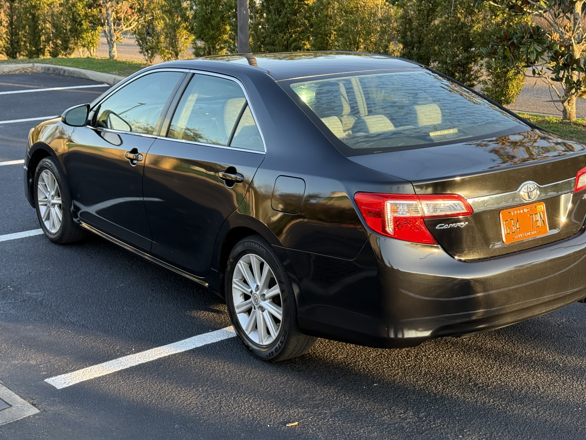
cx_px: 303
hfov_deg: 34.9
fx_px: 931
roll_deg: +0.7
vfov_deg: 26.5
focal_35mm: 55
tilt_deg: -12.4
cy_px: 189
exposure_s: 1/330
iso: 64
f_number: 1.78
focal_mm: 6.76
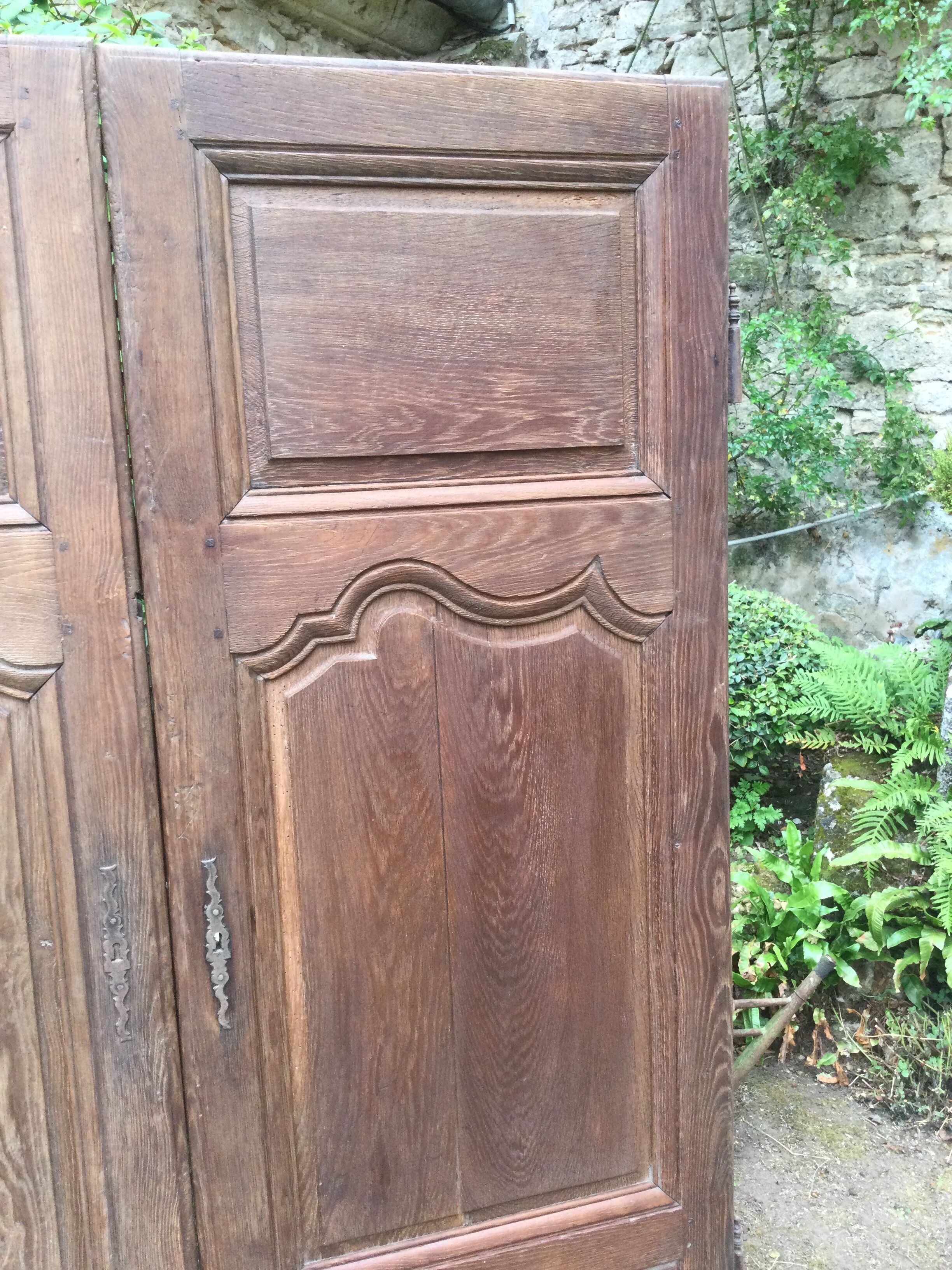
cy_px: 635
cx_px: 476
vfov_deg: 58.4
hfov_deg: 45.4
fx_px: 1137
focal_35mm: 31
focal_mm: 3.3
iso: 40
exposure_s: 1/33
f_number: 2.4
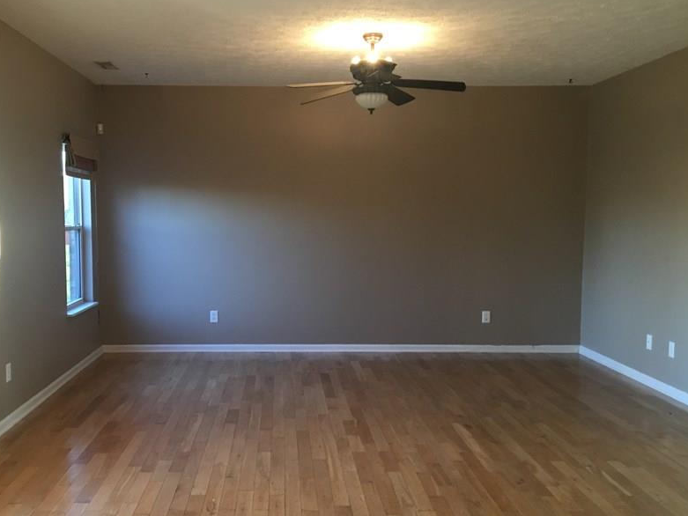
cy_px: 284
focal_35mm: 38
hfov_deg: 48.8
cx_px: 290
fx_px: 755
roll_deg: -1.4
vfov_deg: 37.7
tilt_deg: -5.3
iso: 100
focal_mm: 4.15
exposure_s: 1/30
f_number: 2.2
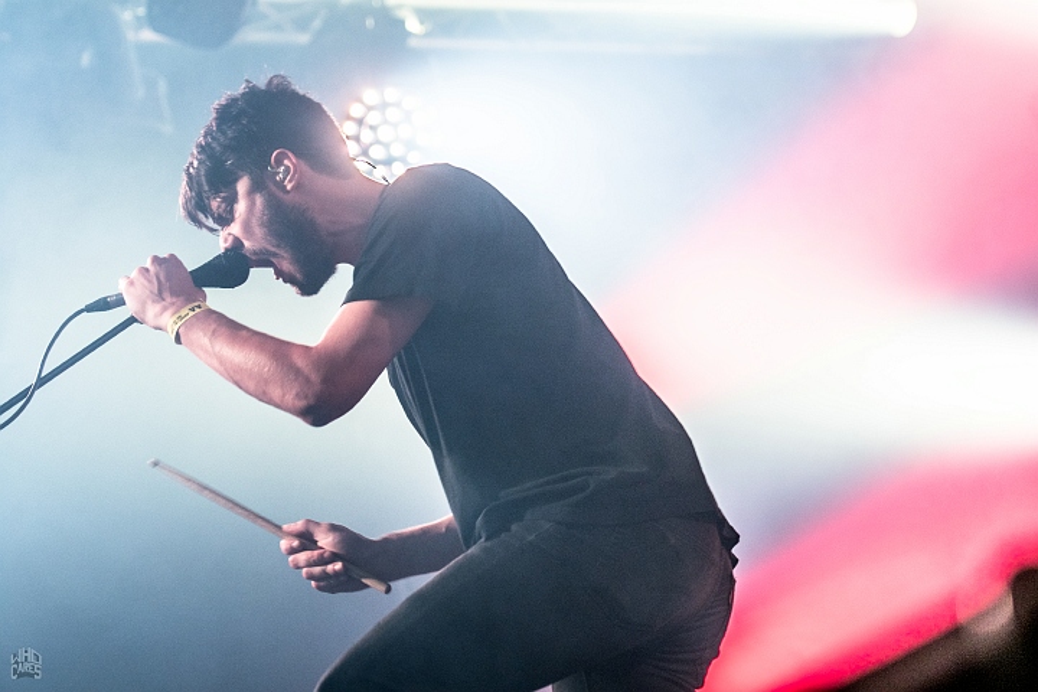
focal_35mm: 123
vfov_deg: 11.1
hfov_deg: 16.7
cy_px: 346
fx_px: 3546
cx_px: 519
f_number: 2.8
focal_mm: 82
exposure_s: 1/100
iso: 250
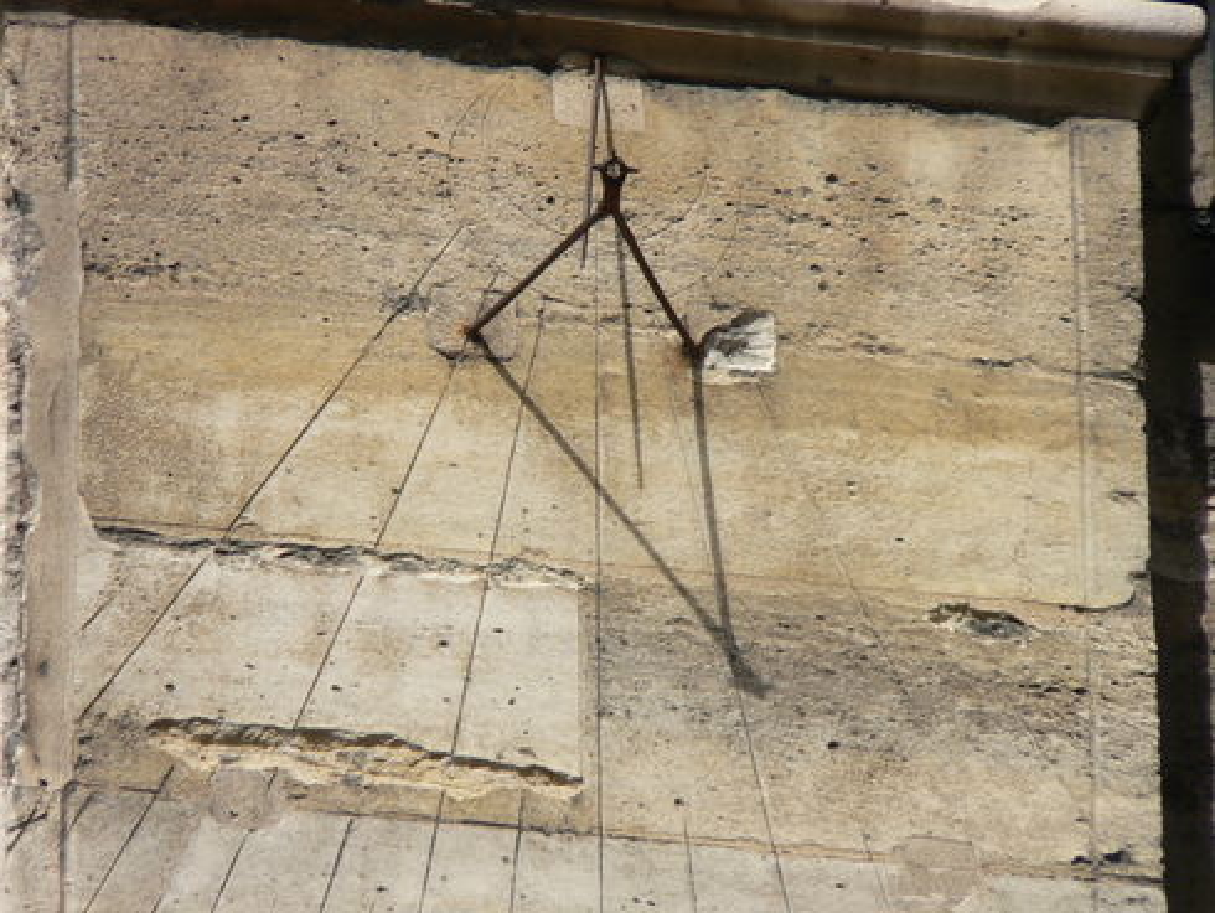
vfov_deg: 3.5
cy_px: 456
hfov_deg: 4.7
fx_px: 14749
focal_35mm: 420
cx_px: 608
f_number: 5
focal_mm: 72
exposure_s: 1/320
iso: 64
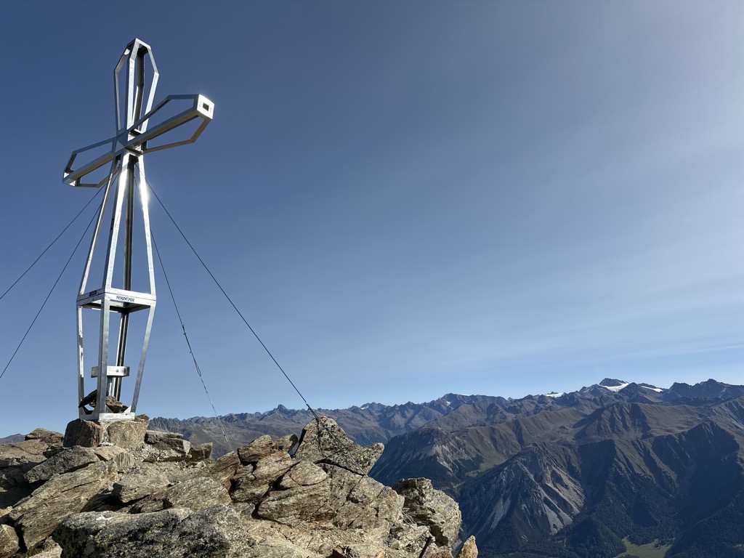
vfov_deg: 56.8
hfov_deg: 71.6
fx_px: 516
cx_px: 372
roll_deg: +2.5
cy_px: 279
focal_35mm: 24
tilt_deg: +13.6
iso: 80
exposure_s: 1/7042
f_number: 1.78
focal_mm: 6.86
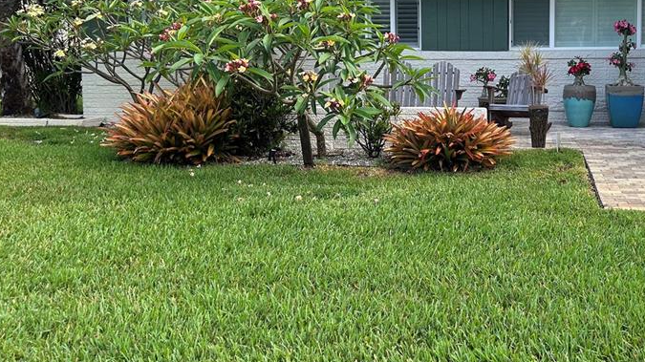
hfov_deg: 46.1
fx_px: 735
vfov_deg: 27.3
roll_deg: +0.5
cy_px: 94
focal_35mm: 43
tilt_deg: -4.3
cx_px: 465
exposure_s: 1/902
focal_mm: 5.7
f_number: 1.5
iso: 50
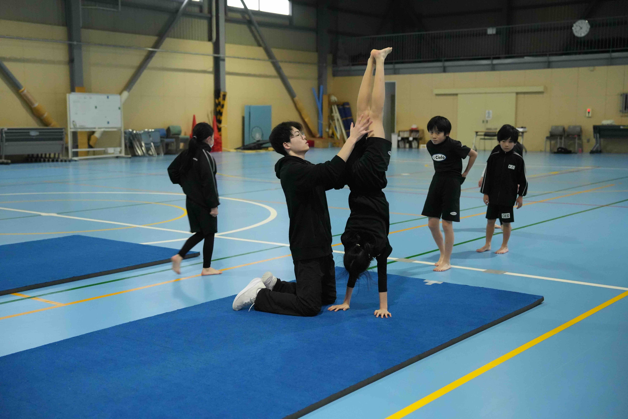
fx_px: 820
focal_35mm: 47
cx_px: 314
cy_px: 210
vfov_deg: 28.6
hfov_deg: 41.9
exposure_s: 1/125
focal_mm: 47
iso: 10000
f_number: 2.8
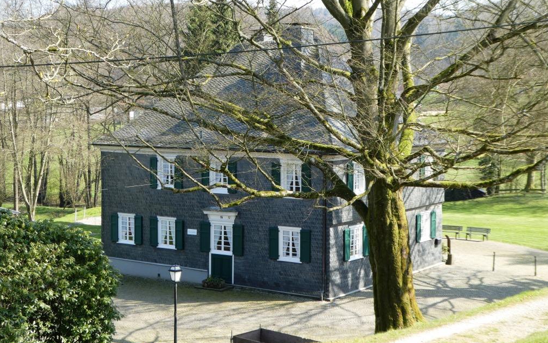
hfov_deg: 35.1
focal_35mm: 58
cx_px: 274
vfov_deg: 22.3
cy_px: 142
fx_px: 866
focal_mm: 9.6
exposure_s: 1/125
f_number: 4.1
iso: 80
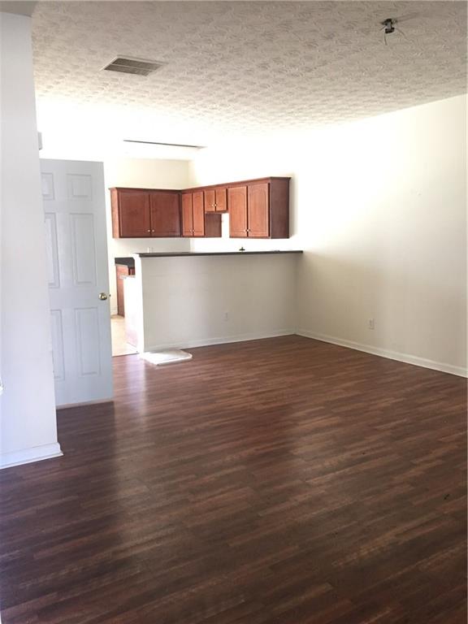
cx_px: 234
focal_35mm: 29
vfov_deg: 61.7
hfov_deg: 48.2
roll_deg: +0.3
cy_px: 312
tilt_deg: -9.0
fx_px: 523
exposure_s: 1/30
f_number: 2.2
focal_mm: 4.15
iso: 160
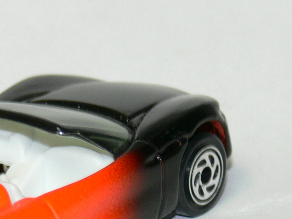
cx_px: 19
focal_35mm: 411
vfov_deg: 3.6
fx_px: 3468
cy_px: 192
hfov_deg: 4.8
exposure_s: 1/30
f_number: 3.6
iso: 100
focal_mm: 27.3
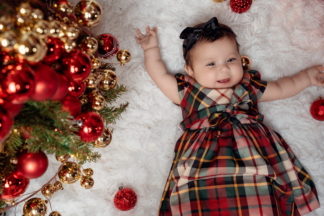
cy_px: 108
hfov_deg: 28.8
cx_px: 162
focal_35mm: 70
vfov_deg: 19.5
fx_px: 630
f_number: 5
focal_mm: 70
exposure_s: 1/125
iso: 400
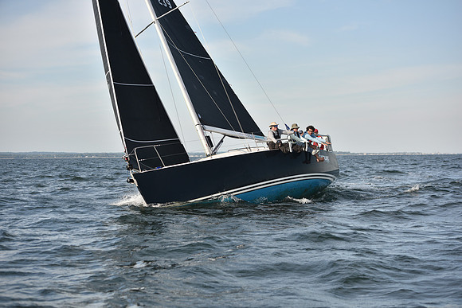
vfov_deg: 19.5
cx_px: 231
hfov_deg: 28.8
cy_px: 154
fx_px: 899
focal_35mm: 70
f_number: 4
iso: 250
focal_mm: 70
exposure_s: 1/800
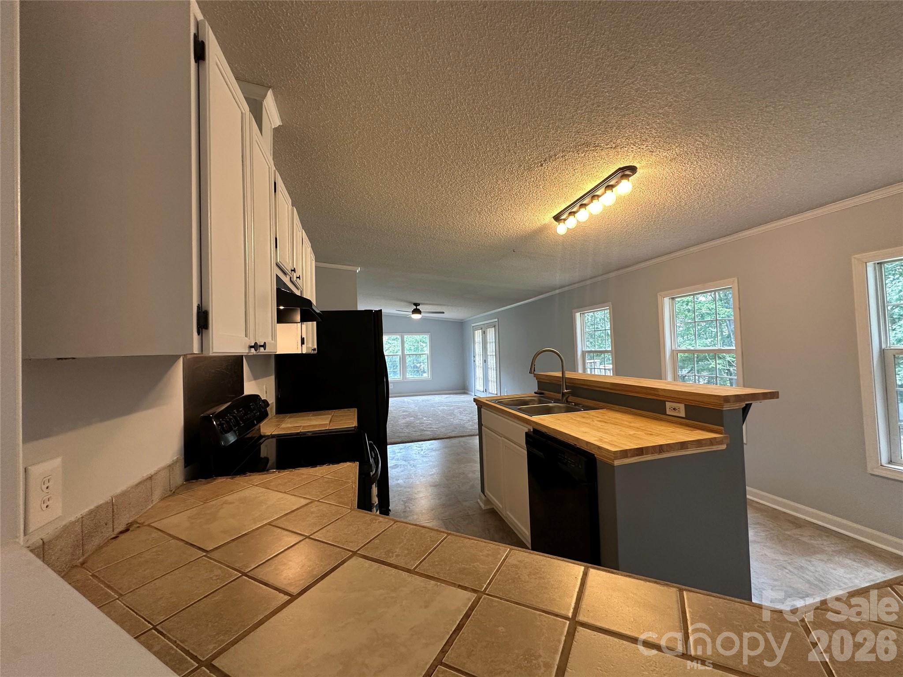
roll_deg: +1.7
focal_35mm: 14
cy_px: 338
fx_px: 365
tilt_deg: +2.5
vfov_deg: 85.7
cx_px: 452
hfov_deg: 102.1
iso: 160
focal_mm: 2.22
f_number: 2.2
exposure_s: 1/60
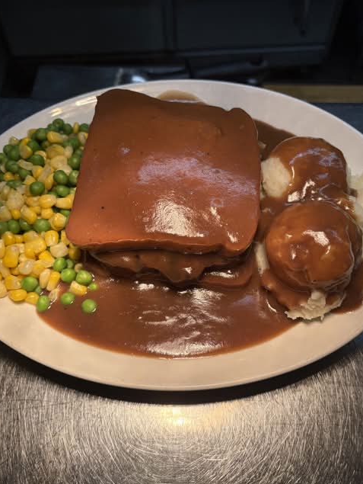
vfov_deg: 59.9
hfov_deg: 46.8
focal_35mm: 30
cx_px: 187
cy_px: 242
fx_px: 419
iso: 64
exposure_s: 1/531
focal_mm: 5.96
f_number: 1.6
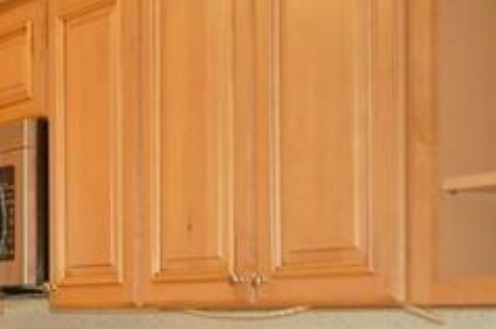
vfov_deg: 12.2
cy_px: 303
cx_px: -250
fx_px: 1527
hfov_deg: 16.7
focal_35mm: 111
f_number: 3.8
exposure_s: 1/60
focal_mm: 22
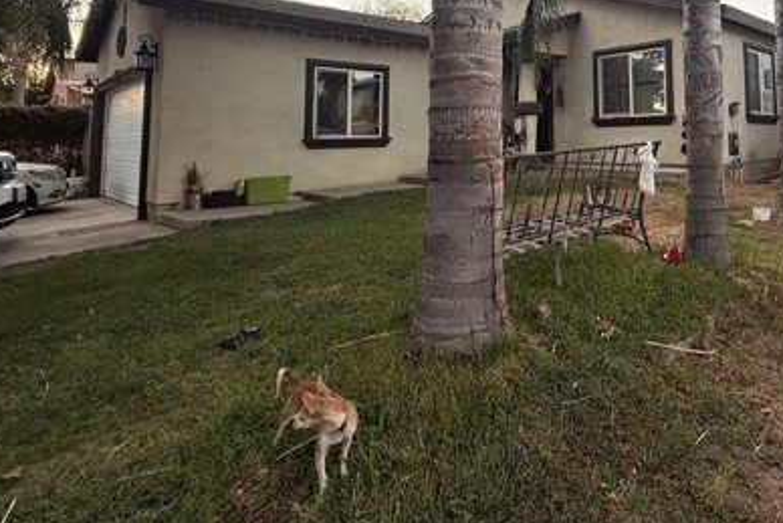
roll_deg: +0.6
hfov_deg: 69.1
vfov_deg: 49.5
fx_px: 522
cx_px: 583
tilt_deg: +5.8
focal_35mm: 24
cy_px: 91
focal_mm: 2.22
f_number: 2.2
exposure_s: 1/99
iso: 80
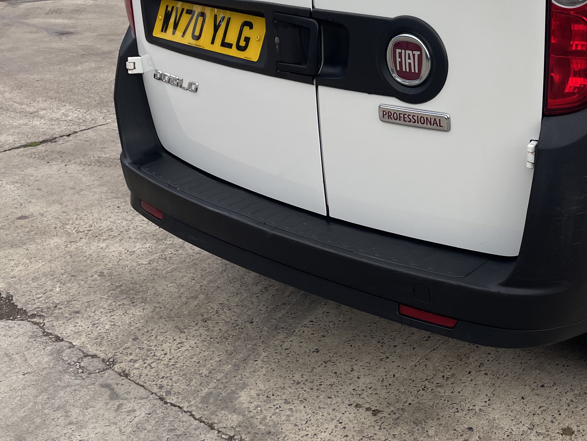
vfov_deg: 29.8
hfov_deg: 38.3
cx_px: 499
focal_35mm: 47
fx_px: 797
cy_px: 59
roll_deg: -0.2
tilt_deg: -12.6
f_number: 1.6
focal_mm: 4.2
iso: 32
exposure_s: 1/561
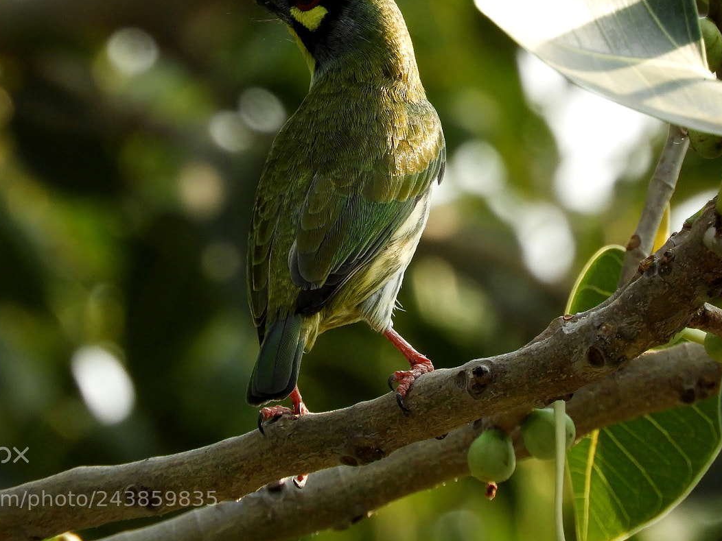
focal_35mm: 1065
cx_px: 408
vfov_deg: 1.4
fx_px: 22213
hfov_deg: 1.9
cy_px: 141
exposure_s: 1/250
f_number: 5.6
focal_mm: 125.4
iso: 250
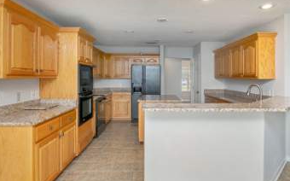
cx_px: 154
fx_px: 182
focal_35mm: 23
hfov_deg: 77.1
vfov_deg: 52.7
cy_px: 75
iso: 500
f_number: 6.3
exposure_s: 1/50
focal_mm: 16
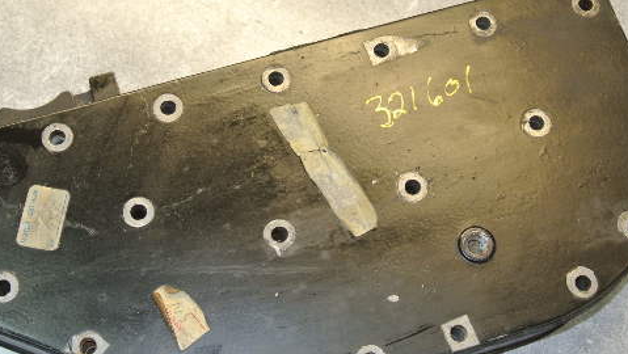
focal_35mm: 63
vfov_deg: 19.1
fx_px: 1050
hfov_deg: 33.3
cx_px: 286
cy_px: 185
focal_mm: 16.9
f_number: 4.5
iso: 500
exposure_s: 1/60
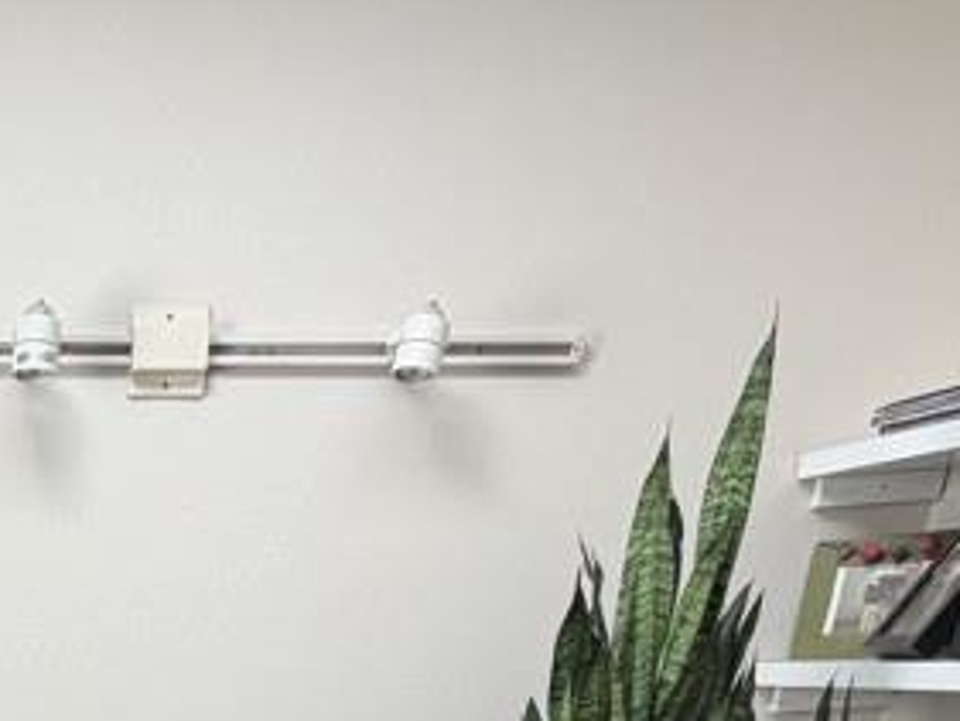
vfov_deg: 21.0
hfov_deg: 33.3
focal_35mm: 51
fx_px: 1415
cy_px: 1244
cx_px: -65
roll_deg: +0.5
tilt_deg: -22.3
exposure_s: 1/121
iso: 80
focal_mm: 2.22
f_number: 2.2
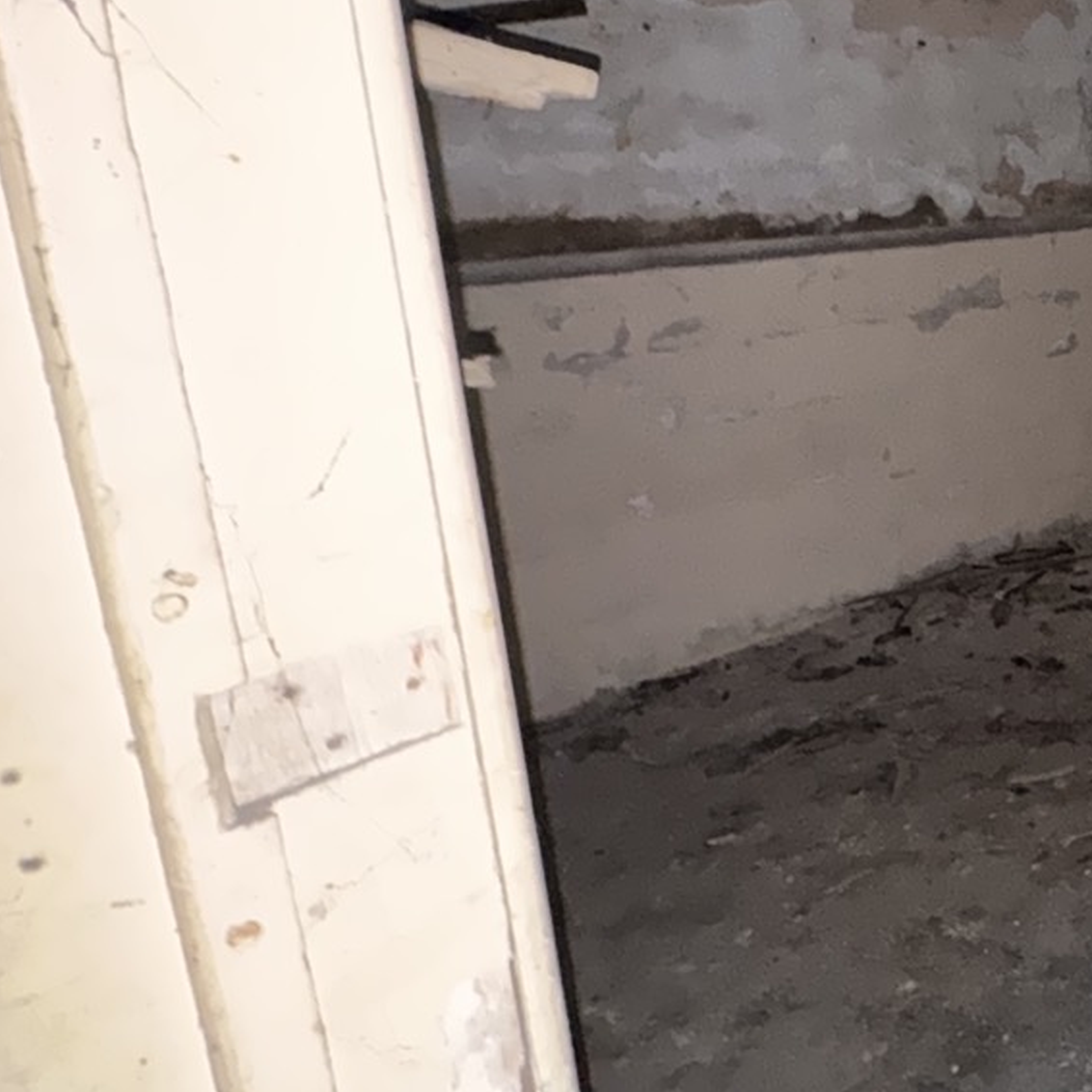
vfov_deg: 46.5
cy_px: 370
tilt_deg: -11.4
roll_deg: -0.1
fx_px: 1249
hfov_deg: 32.0
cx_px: 1505
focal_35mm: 35
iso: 800
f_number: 2.2
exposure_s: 1/16
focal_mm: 2.22
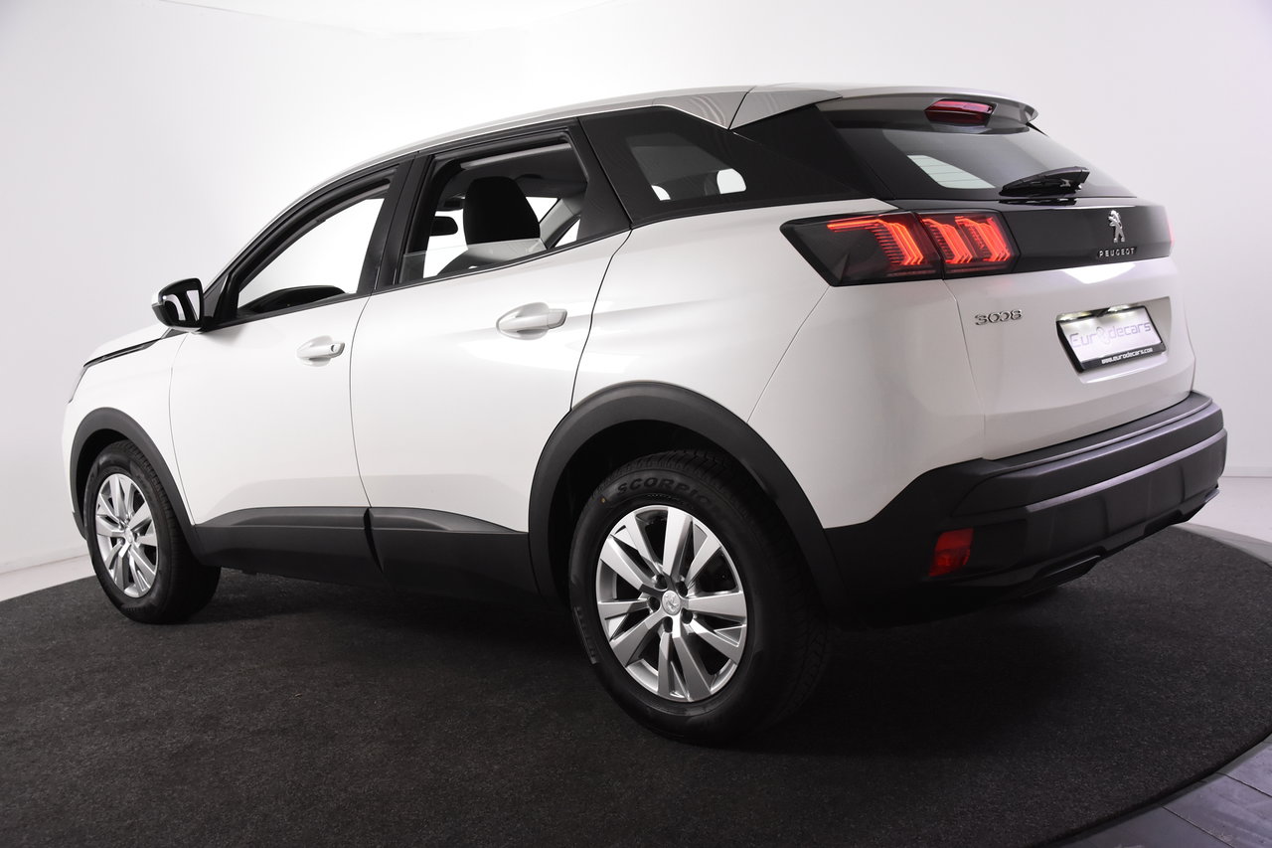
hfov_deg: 49.6
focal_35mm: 39
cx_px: 636
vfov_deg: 34.2
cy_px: 424
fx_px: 1378
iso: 1600
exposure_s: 1/100
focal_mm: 26
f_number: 5
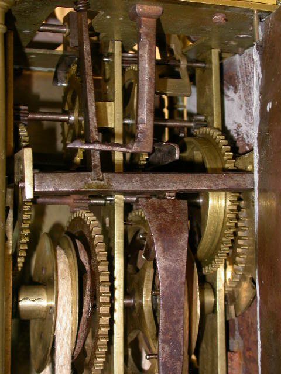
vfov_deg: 25.0
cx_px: 140
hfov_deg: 18.9
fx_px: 844
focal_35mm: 78
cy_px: 187
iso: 100
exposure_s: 1/60.3
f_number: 3.5
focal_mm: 16.2
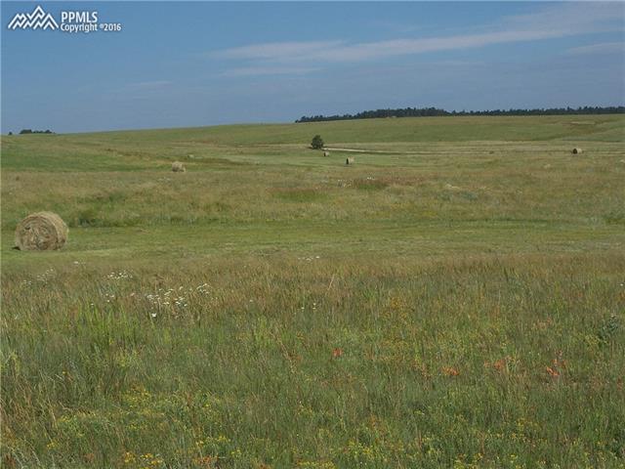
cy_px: 234
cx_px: 312
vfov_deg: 21.0
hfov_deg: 27.8
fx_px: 1264
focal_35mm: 70
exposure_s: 1/800
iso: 64
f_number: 4.5
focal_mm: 14.7
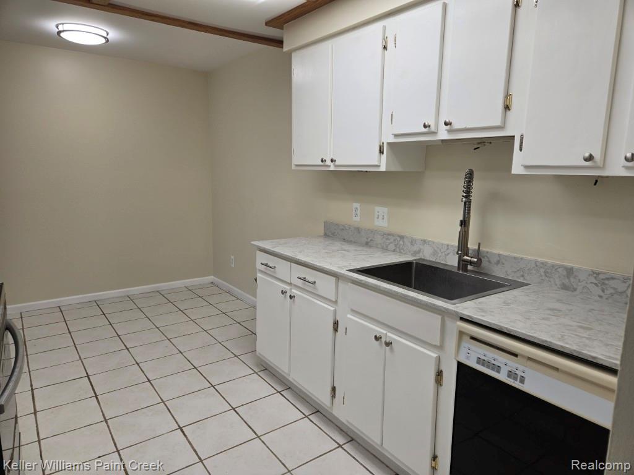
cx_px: 317
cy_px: 238
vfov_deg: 58.9
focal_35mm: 23
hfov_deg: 73.9
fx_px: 421
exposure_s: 1/120
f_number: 1.8
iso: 40
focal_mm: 5.4
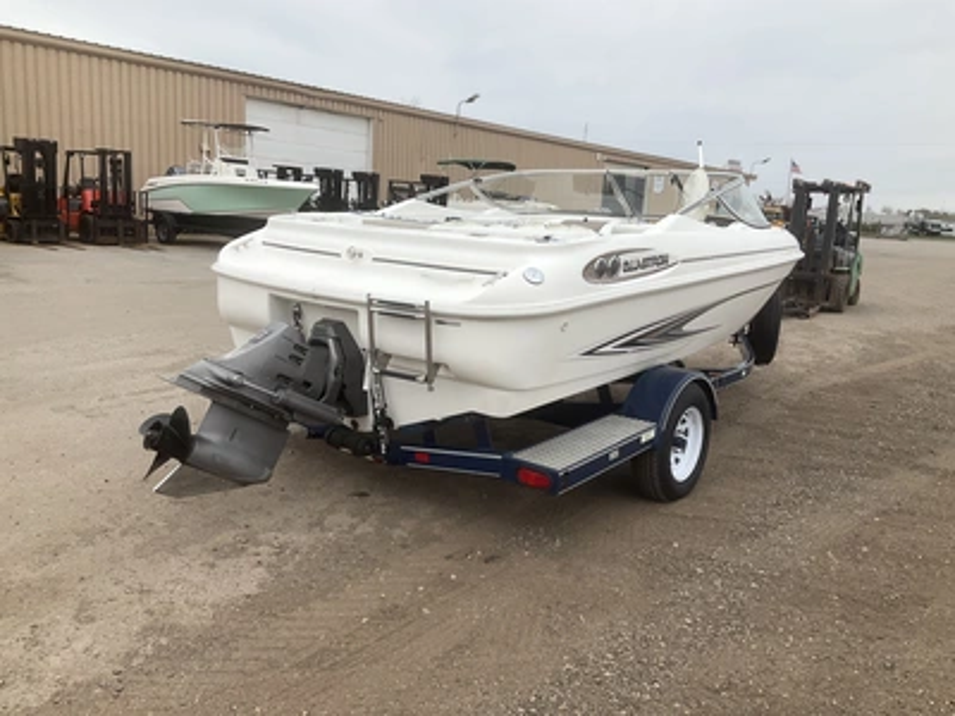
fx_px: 800
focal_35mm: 29
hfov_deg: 61.7
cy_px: 358
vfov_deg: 48.2
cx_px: 478
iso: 25
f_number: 1.8
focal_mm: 3
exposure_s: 1/1626
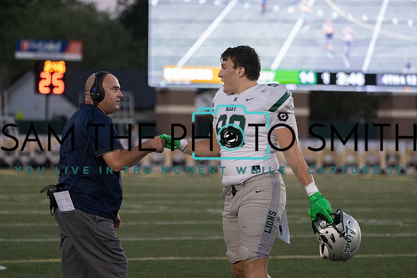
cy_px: 139
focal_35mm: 241
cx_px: 208
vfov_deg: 5.7
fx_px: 2792
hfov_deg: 8.5
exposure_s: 1/1000
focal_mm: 241
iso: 8000
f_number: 5.6
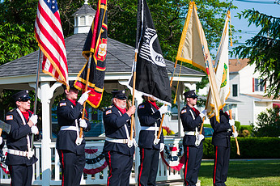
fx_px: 808
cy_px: 106
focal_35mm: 104
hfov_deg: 19.6
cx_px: 120
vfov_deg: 13.1
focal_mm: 62
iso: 200
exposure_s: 1/3200
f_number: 3.2
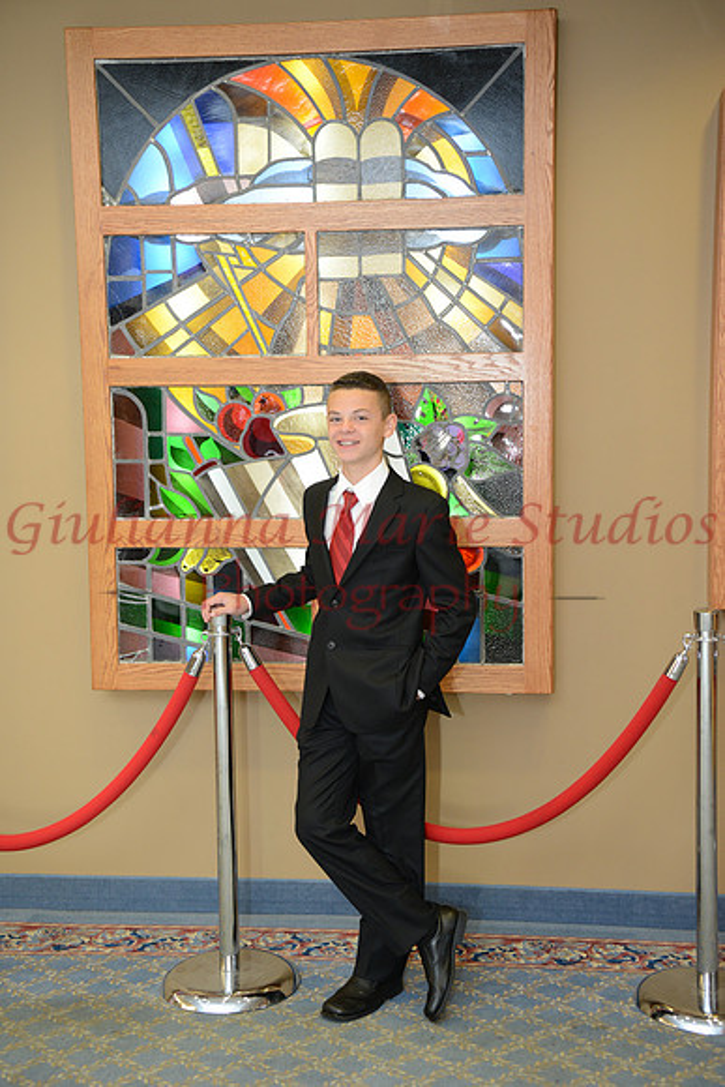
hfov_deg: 27.0
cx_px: 362
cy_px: 544
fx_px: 1509
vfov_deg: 39.6
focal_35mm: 50
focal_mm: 50
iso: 1000
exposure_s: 1/60
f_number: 5
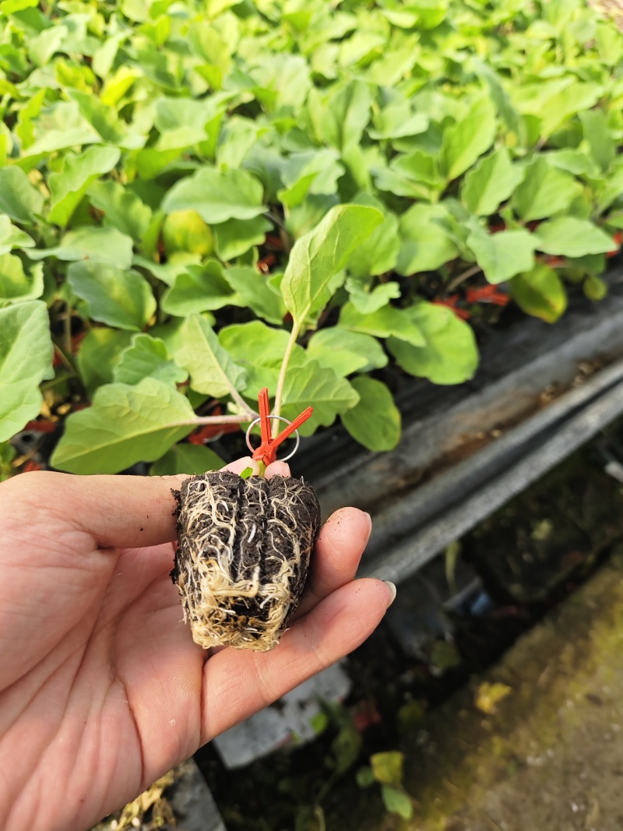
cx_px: 312
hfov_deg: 58.9
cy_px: 416
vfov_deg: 73.9
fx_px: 552
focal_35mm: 23
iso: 71
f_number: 1.75
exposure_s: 1/405
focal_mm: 5.5
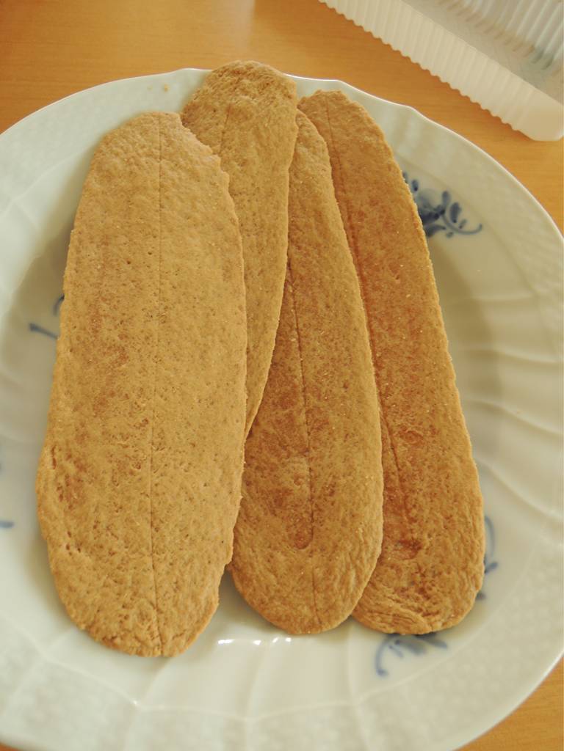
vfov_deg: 71.6
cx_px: 282
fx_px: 521
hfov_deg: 56.8
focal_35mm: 24
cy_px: 376
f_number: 2.8
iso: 180
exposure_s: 1/30
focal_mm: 4.3
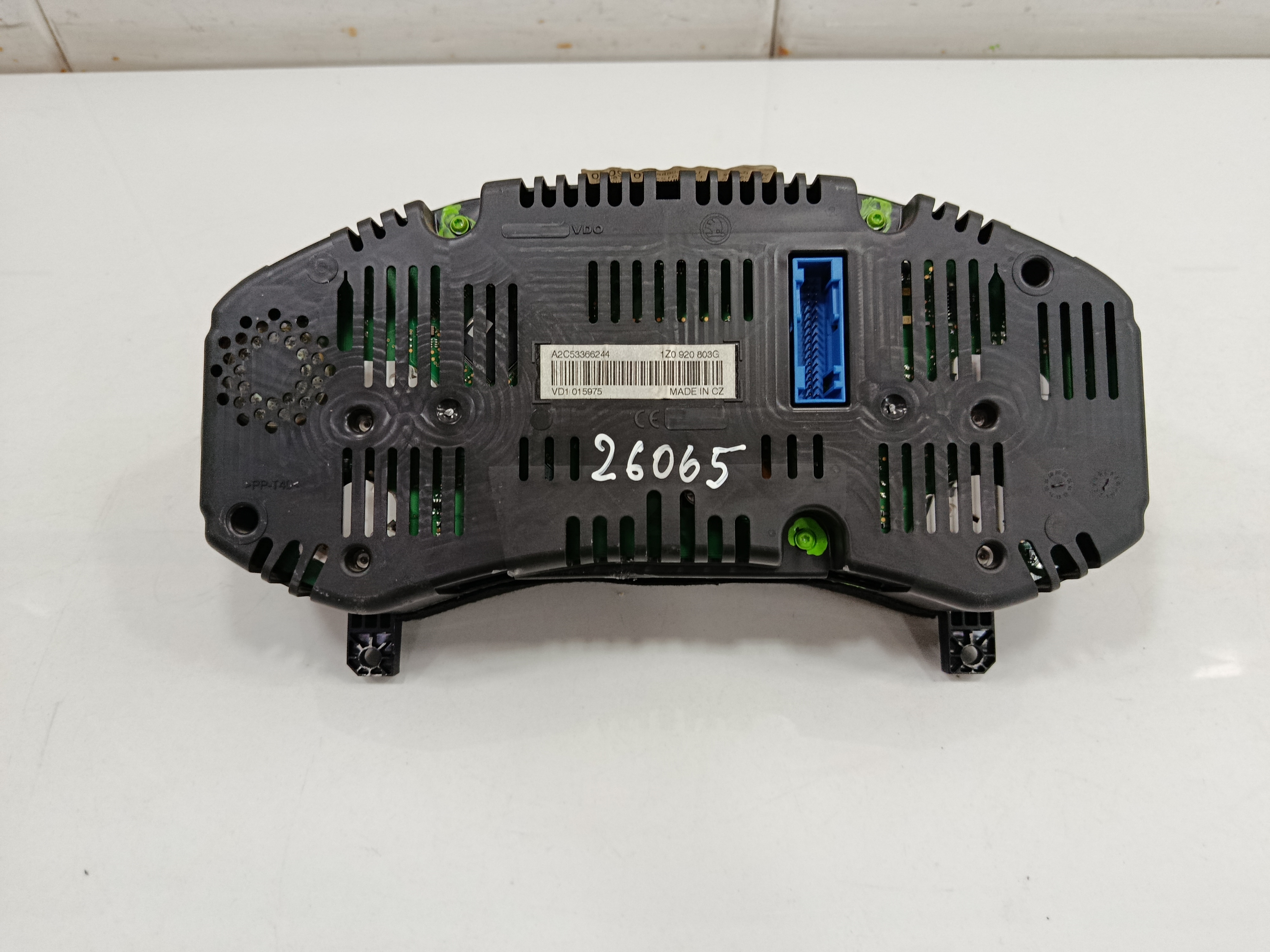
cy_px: 476
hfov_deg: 71.6
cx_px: 635
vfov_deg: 56.8
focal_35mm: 24
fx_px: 881
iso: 1054
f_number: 1.7
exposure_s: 1/100
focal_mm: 5.24
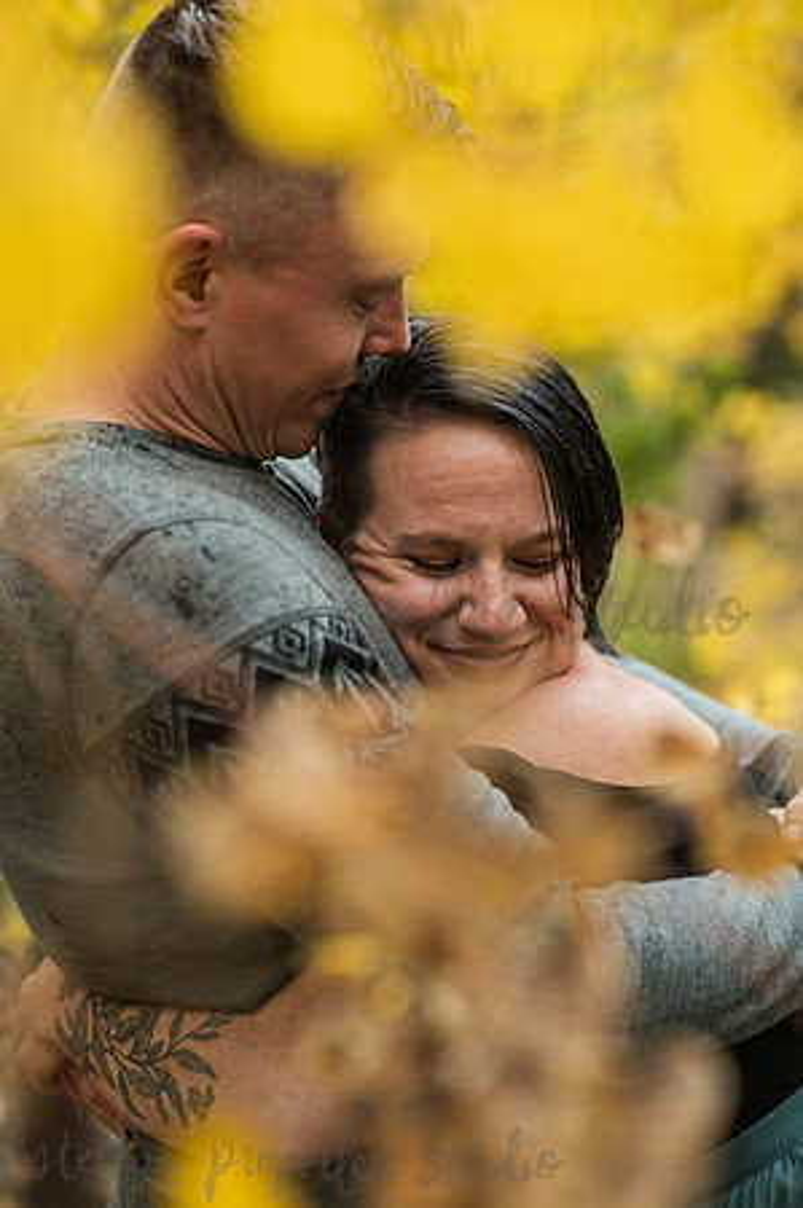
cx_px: 402
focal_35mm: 85
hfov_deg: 16.0
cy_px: 604
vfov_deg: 23.9
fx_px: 2850
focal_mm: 85
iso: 500
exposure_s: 1/200
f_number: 2.2
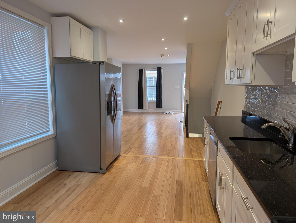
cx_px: 148
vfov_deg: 56.9
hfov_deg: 71.5
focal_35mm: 24
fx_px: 205
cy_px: 112
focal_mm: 6.9
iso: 55
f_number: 1.68
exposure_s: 1/24
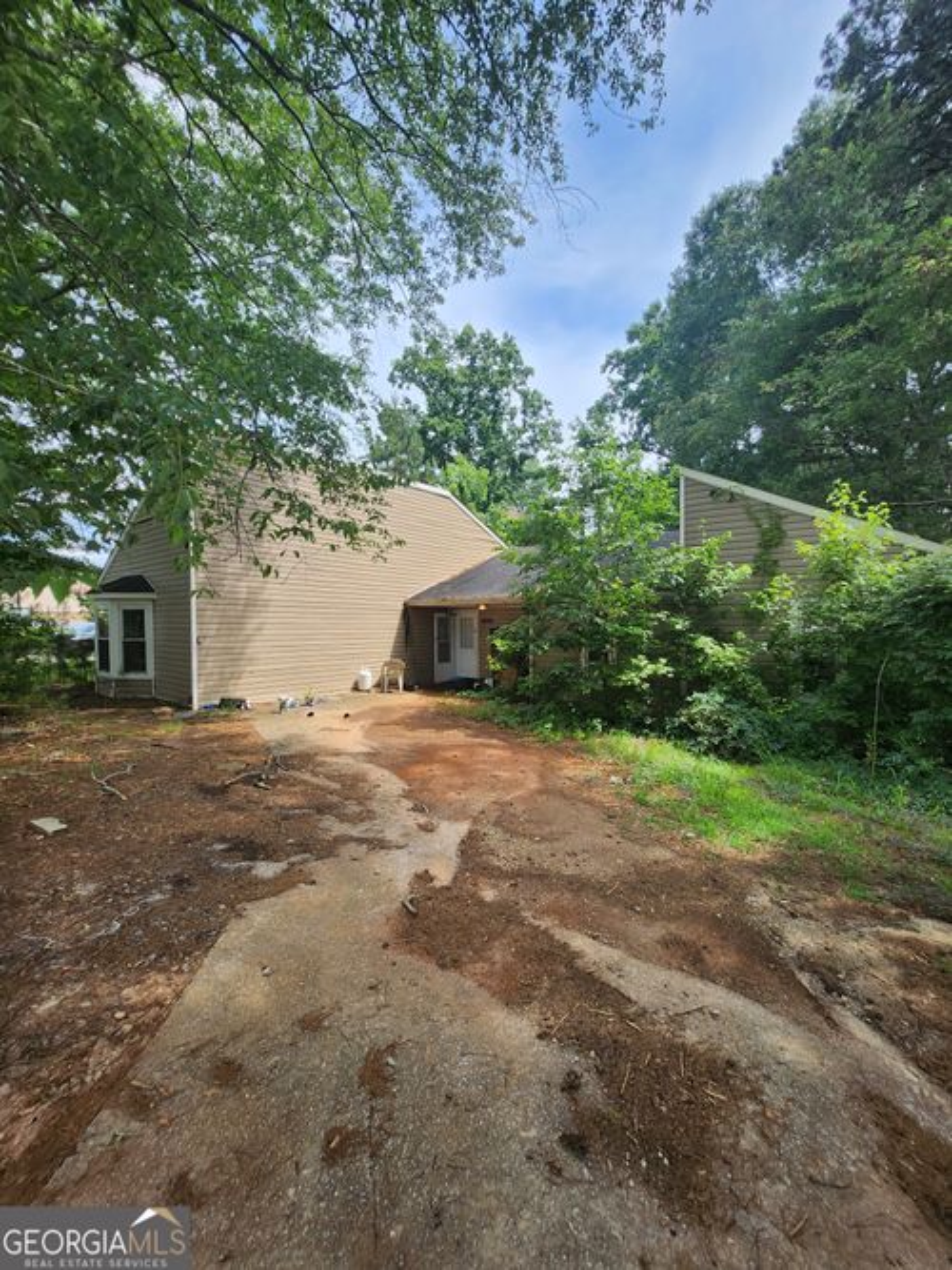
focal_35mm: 13
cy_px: 635
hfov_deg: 89.9
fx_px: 477
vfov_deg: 106.2
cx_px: 476
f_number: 2.2
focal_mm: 1.74
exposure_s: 1/382
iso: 32
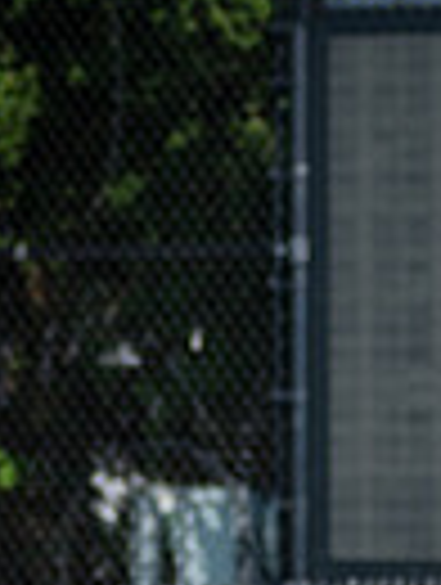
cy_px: 769
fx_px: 9041
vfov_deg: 3.7
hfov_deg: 2.8
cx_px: 538
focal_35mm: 534
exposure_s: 1/1250
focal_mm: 92
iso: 200
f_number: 3.5
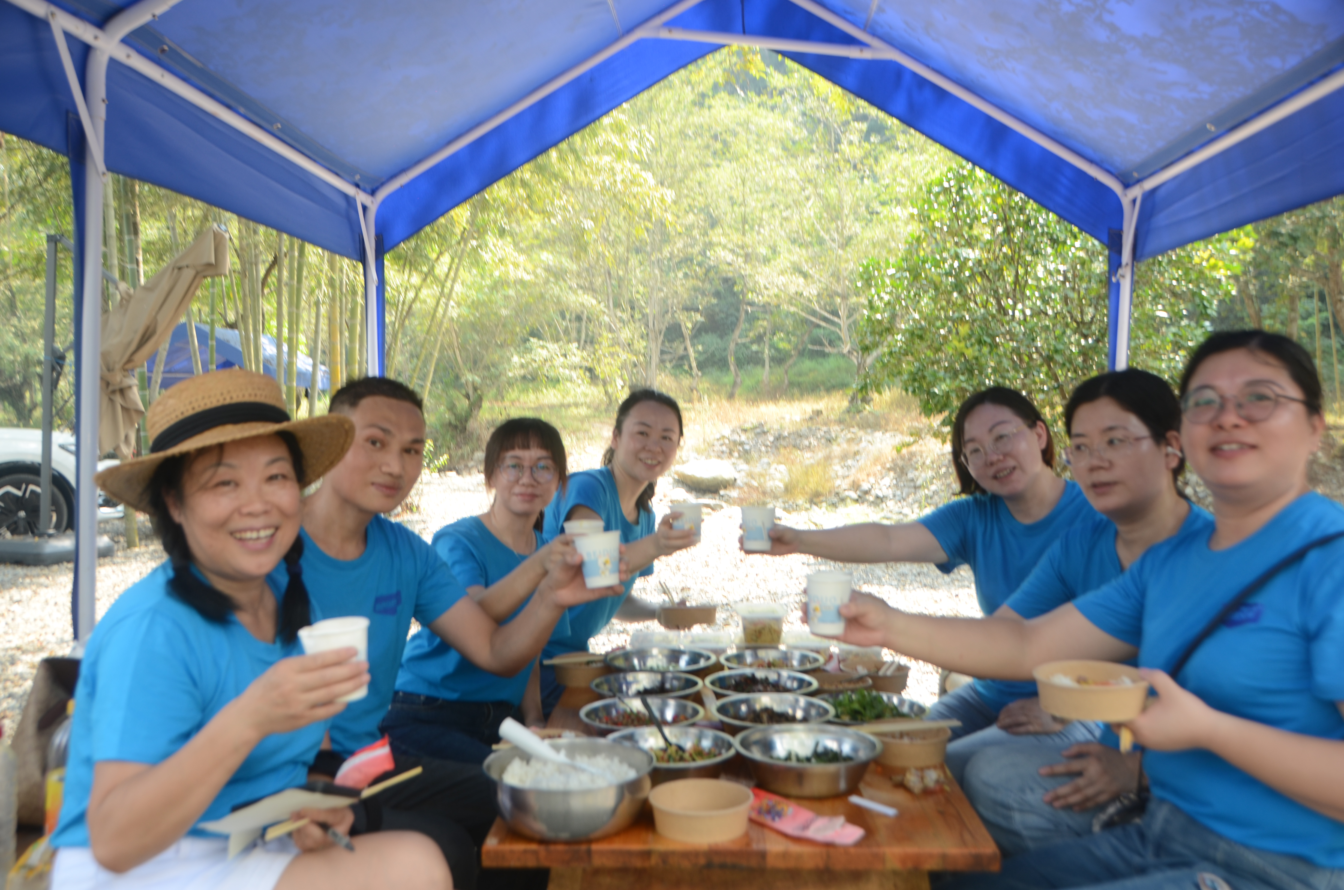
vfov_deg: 39.8
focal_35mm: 33
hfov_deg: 57.3
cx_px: 672
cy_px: 445
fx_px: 1229
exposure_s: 1/60
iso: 100
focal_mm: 22
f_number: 4
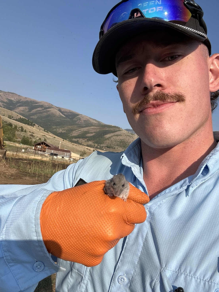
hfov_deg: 46.8
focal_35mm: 30
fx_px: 253
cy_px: 146
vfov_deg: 60.0
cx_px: 110
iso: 25
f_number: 1.9
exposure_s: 1/1000
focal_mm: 2.69
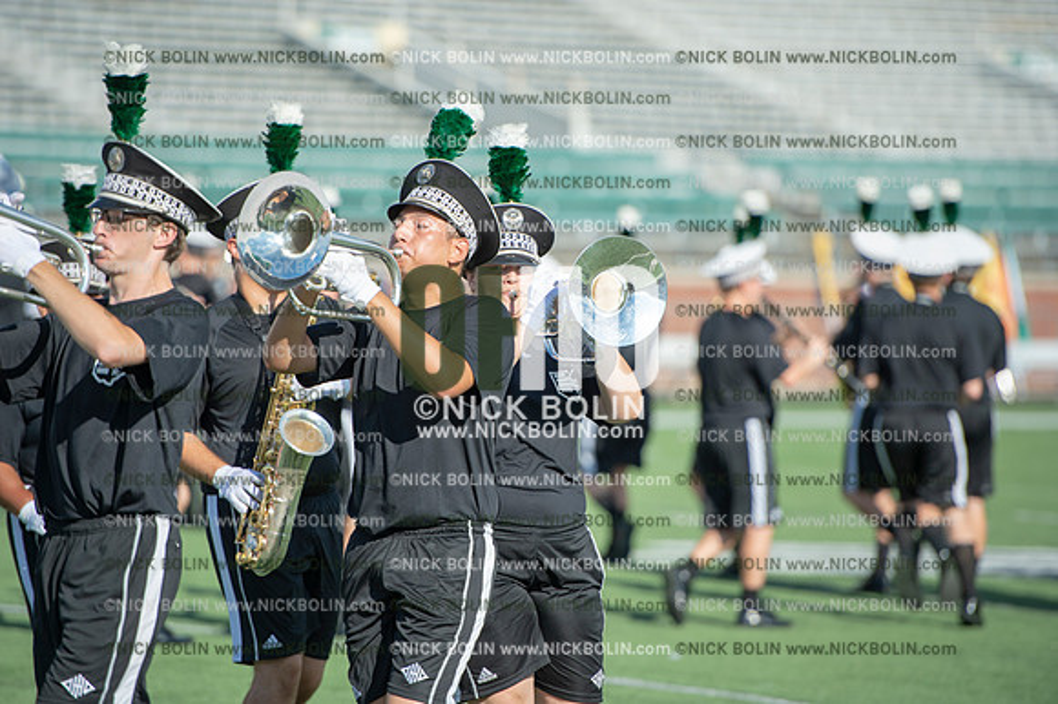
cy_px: 352
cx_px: 529
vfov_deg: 6.9
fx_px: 5874
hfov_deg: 10.3
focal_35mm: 200
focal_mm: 200
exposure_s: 1/2000
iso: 160
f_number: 2.8
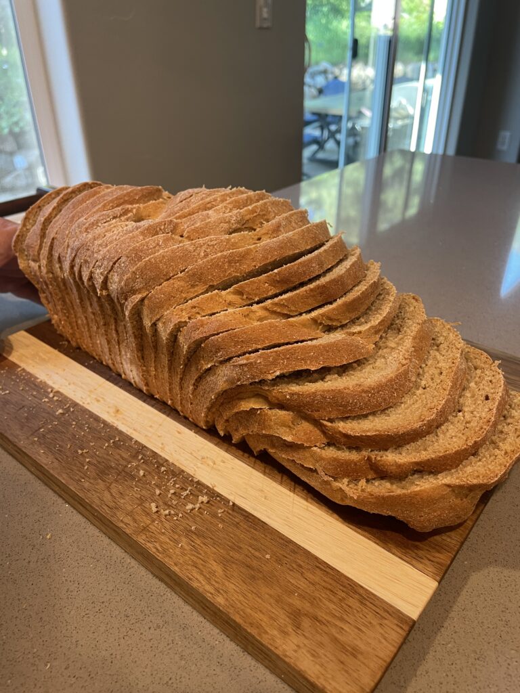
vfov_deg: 67.3
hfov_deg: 53.1
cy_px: 346
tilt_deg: -30.1
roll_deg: +1.4
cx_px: 260
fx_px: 521
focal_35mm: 26
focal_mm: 4.2
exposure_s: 1/60
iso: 125
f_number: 1.6
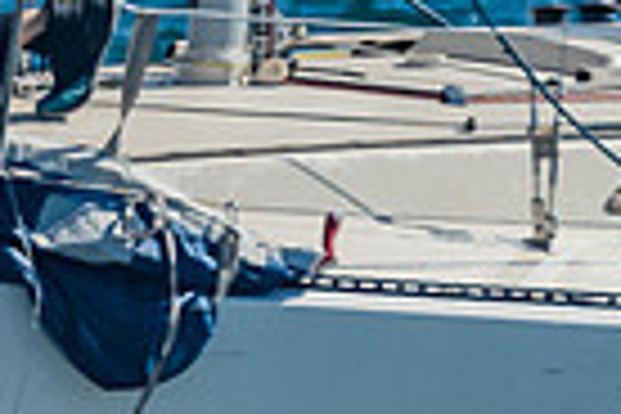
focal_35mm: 1937
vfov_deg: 0.7
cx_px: -682
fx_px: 33411
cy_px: -261
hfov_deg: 1.1
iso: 160
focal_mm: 200
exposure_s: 1/400
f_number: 6.3
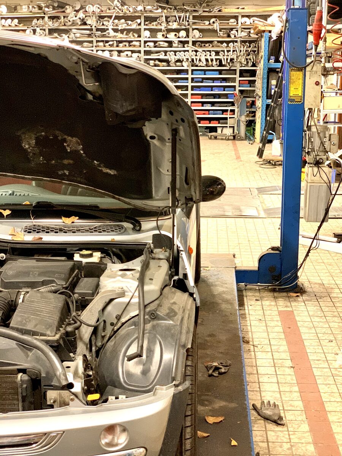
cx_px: 171
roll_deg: -0.1
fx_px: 685
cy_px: 228
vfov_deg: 36.8
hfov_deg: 28.0
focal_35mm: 52
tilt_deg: -12.3
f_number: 2.4
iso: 500
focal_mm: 6
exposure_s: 1/33
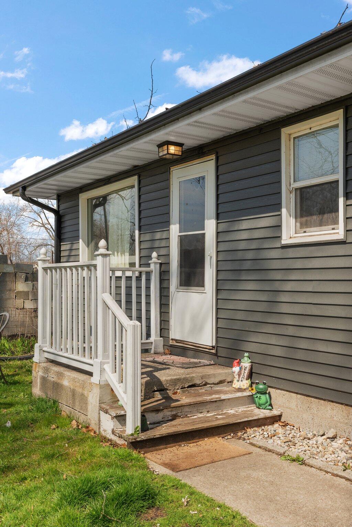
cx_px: 176
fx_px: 499
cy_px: 264
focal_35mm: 34
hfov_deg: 38.9
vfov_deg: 55.8
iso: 400
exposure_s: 1/200
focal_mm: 23
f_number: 10
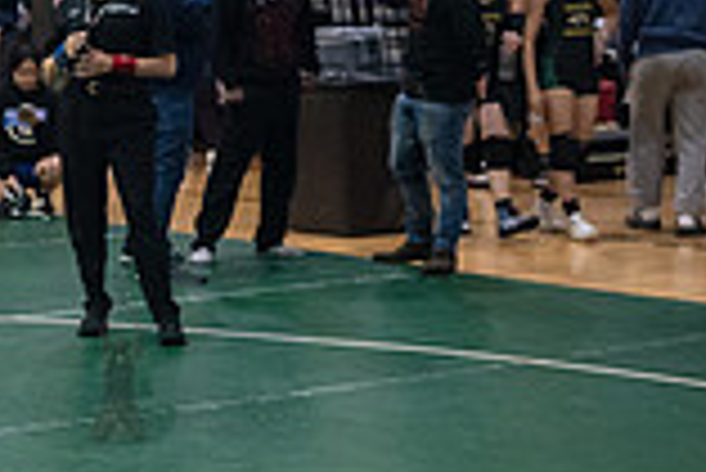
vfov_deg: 10.6
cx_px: -463
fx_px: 2532
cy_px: 146
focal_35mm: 129
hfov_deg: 14.4
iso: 5000
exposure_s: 1/400
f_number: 3.2
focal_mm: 35
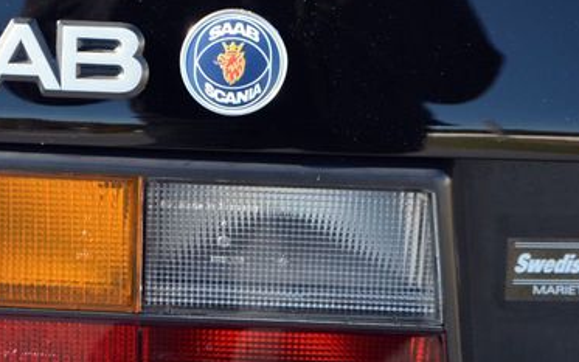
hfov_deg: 14.5
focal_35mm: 144
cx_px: 130
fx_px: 2270
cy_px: 62
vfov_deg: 9.1
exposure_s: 1/160
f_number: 6.3
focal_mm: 55
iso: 200
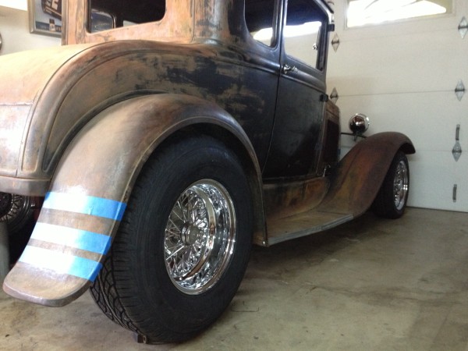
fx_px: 473
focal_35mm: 35
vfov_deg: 40.7
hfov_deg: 52.6
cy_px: 176
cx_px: 234
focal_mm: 4.28
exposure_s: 1/20
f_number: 2.4
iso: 320
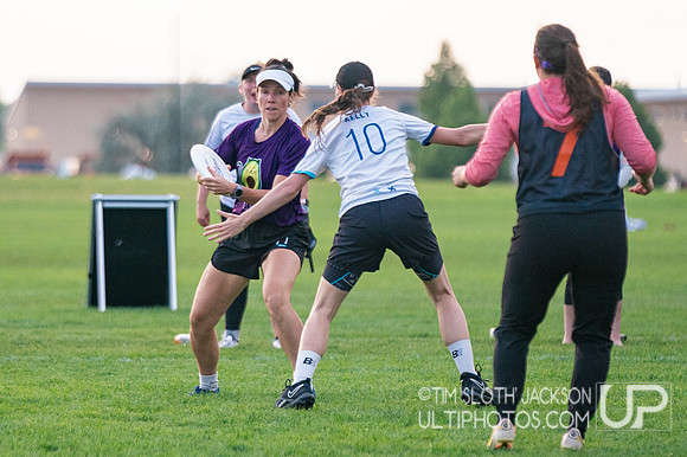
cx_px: 184
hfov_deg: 5.4
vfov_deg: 3.6
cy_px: 205
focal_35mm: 381
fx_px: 7263
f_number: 2.8
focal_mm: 200
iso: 1250
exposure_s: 1/3200
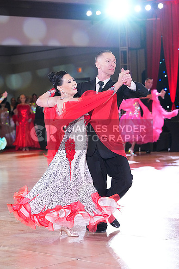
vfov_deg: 21.5
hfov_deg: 14.4
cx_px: 90
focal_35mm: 95
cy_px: 134
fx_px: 708
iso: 8000
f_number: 5
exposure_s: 1/400
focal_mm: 95
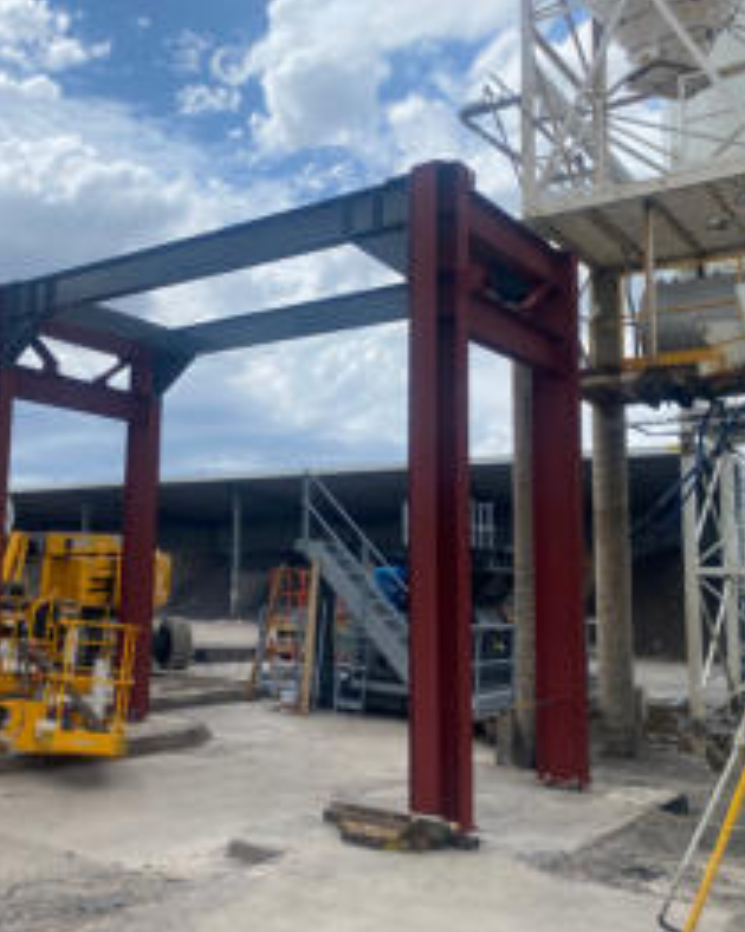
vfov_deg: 51.6
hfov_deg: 41.6
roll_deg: -2.8
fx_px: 966
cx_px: 243
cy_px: 454
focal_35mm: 35
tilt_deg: +6.7
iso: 32
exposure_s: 1/4808
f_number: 1.8
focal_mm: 4.25
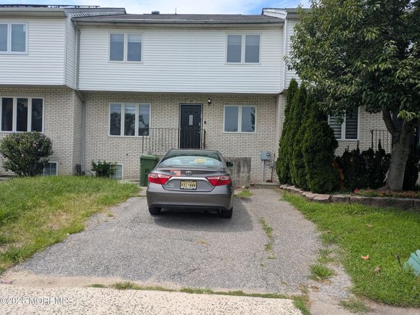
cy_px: 158
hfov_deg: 69.4
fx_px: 303
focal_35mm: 25
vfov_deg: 54.9
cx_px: 210
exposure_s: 1/1481
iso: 40
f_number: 1.89
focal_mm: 5.43
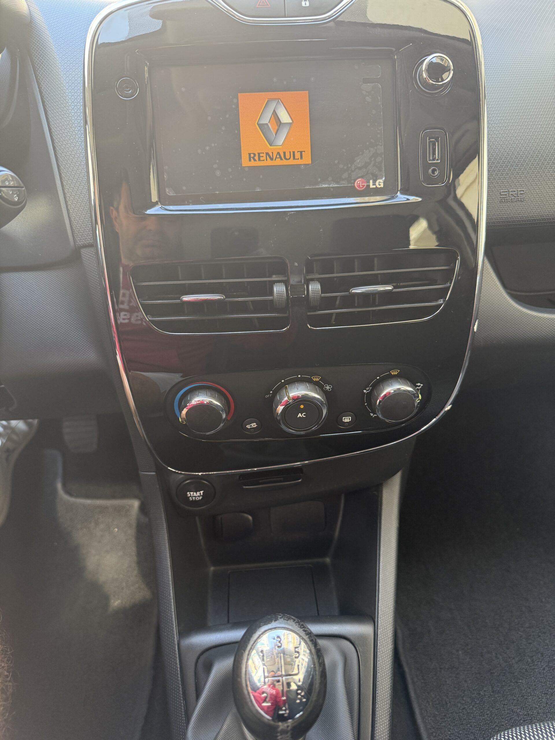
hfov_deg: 56.8
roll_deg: +3.2
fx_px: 513
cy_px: 370
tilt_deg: -30.5
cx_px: 278
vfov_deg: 71.6
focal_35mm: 24
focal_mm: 6.76
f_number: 1.78
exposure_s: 1/82
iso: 200
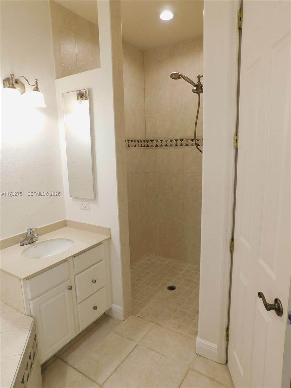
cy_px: 194
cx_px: 146
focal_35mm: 23
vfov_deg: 73.9
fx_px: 258
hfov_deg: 58.9
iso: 125
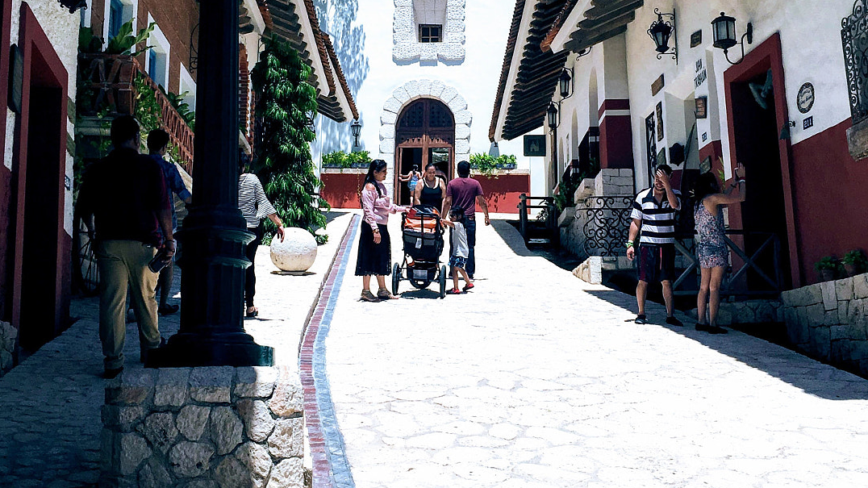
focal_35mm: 47
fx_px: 1082
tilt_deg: -2.0
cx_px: 443
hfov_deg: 43.7
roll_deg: -0.2
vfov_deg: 25.3
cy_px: 177
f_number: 2.2
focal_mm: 4.15
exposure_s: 1/3497
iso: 25
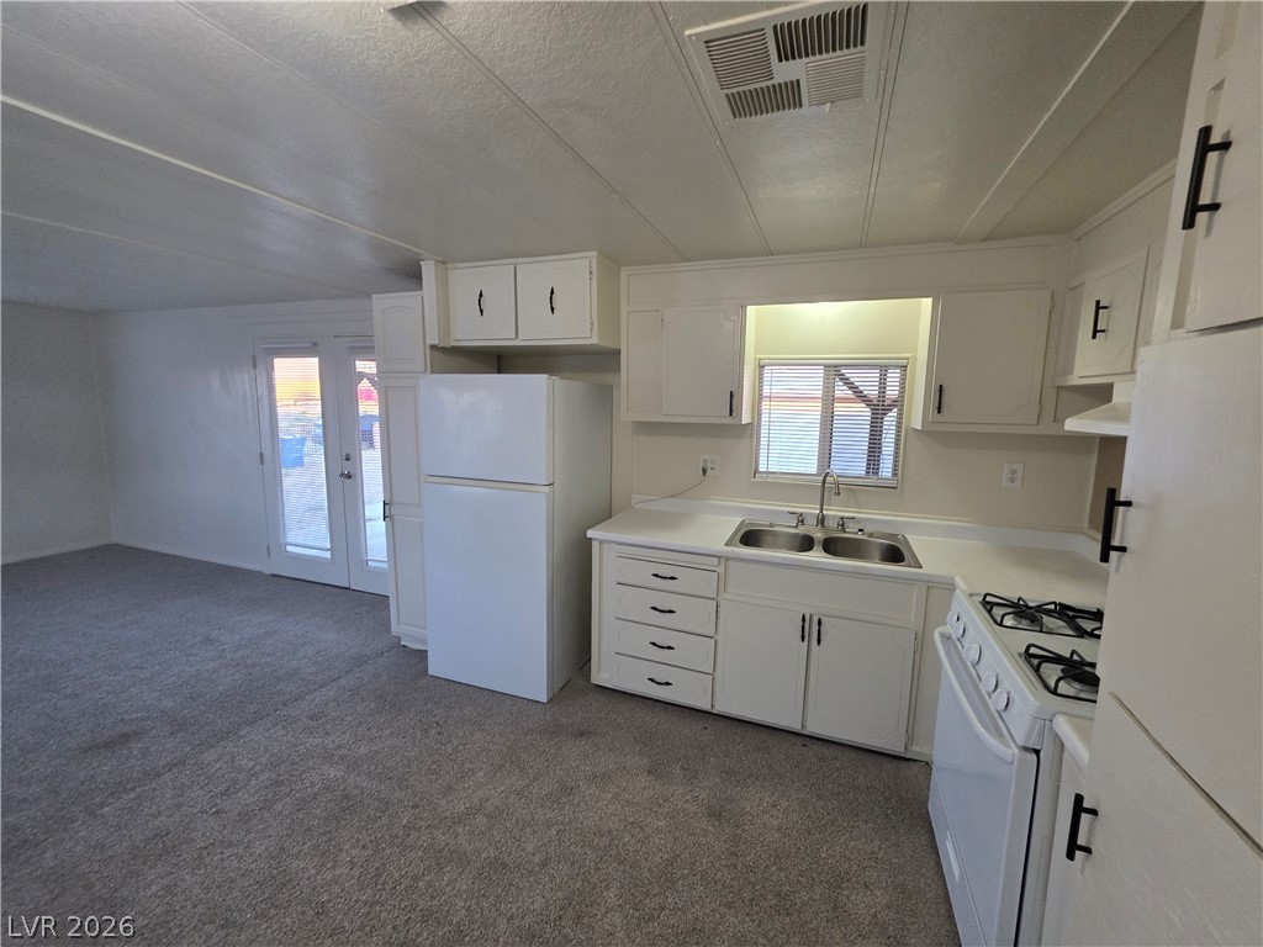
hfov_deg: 106.2
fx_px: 474
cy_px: 474
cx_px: 632
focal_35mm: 13
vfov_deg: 89.9
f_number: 1.9
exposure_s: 1/120
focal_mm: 2.2
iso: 250
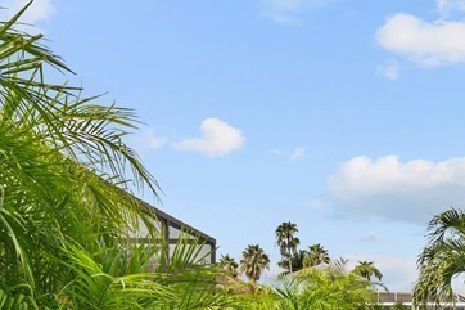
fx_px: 465
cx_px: 421
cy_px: 334
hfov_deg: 47.6
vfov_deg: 32.7
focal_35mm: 36
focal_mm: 12
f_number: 11
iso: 2000
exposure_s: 1/640
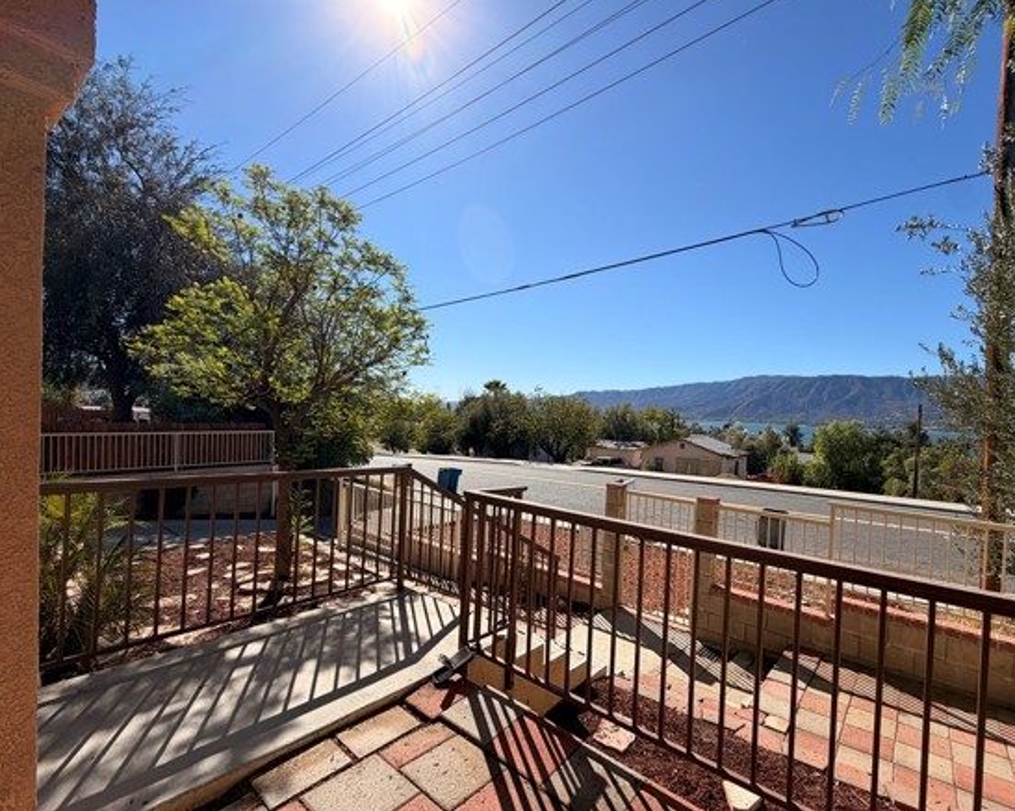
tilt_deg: -1.4
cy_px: 423
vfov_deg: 80.3
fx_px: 480
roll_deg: -2.2
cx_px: 547
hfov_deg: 93.0
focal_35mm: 16
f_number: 2.2
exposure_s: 1/1050
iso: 20
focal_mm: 2.22
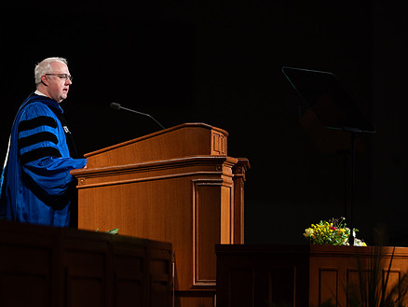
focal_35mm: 273
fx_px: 3219
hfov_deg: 7.3
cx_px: 196
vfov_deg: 5.4
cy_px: 143
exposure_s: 1/250
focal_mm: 200
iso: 800
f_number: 2.8
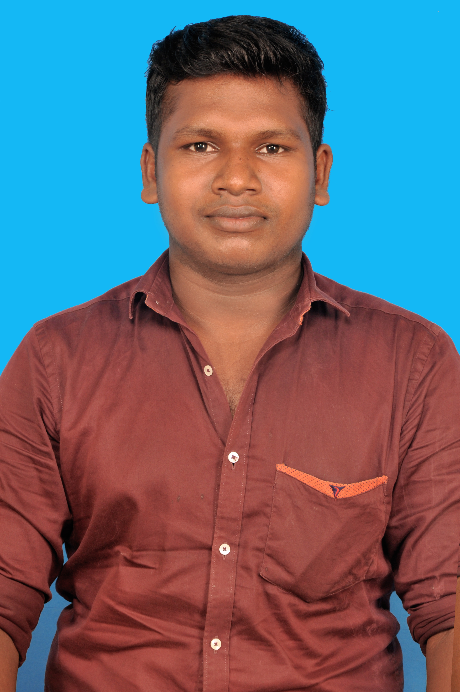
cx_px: 230
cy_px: 346
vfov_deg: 17.1
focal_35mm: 120
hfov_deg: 11.4
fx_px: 2306
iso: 400
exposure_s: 1/60
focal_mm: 80
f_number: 9
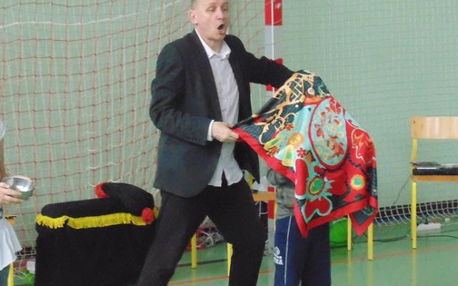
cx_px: 242
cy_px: 182
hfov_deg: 15.7
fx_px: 1660
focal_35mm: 133
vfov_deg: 9.8
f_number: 4.3
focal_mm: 14.1
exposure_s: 1/50
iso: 800
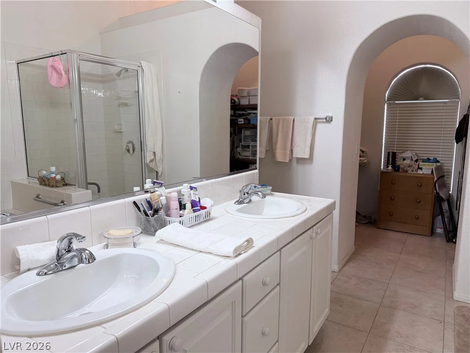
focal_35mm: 24
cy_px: 176
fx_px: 326
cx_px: 235
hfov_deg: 71.6
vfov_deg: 56.8
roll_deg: +0.4
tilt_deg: -9.1
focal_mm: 6.76
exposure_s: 1/120
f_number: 1.78
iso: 100
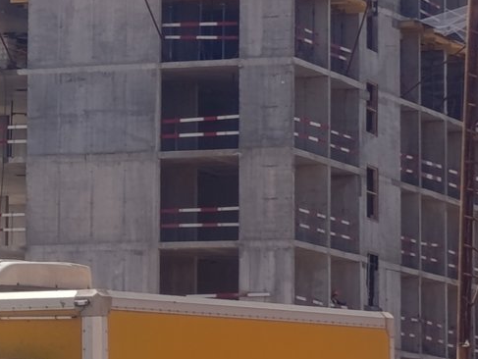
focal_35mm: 242
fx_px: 3344
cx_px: -15
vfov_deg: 6.1
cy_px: 109
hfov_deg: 8.1
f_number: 1.65
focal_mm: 6.11
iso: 53
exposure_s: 1/683
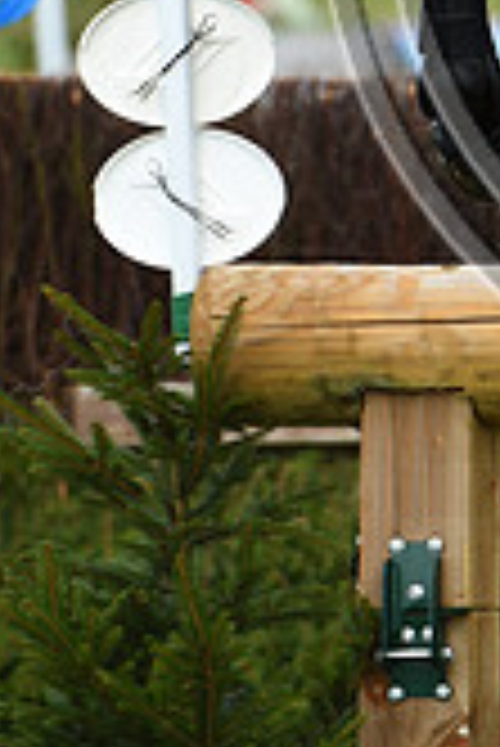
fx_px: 29000
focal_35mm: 1395
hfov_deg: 1.0
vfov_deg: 1.5
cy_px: -202
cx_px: 842
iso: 560
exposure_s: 1/1250
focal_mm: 400
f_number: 5.6
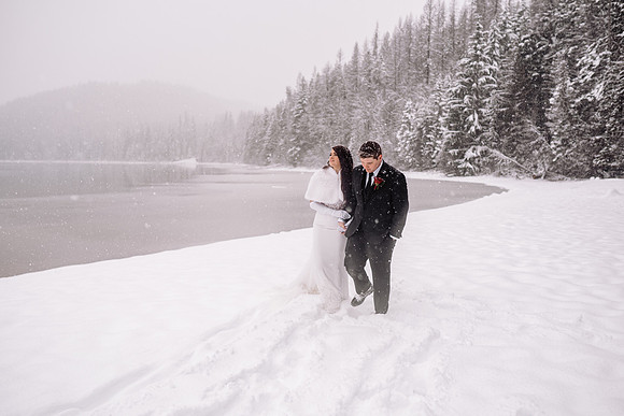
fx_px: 631
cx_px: 312
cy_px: 208
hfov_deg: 52.7
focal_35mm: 36
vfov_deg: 36.5
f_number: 2.5
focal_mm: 35
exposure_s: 1/200
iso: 100
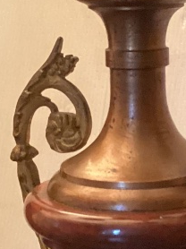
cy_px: 125
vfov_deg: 14.7
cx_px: 175
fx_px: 961
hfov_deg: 11.0
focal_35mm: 134
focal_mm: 3.3
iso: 640
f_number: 2.4
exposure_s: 1/25
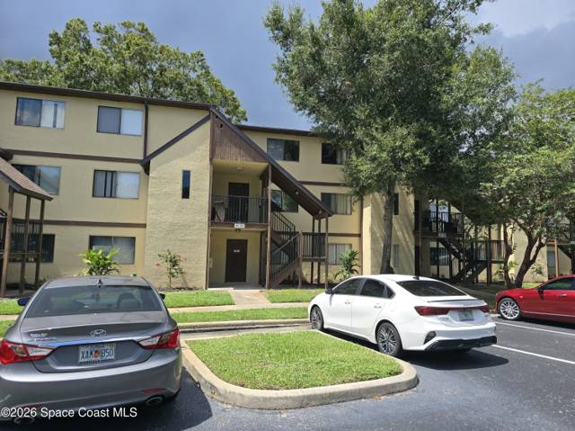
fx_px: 382
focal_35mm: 23
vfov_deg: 58.8
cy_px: 216
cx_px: 288
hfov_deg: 74.0
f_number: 1.7
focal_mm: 6.3
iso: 12
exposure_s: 1/659
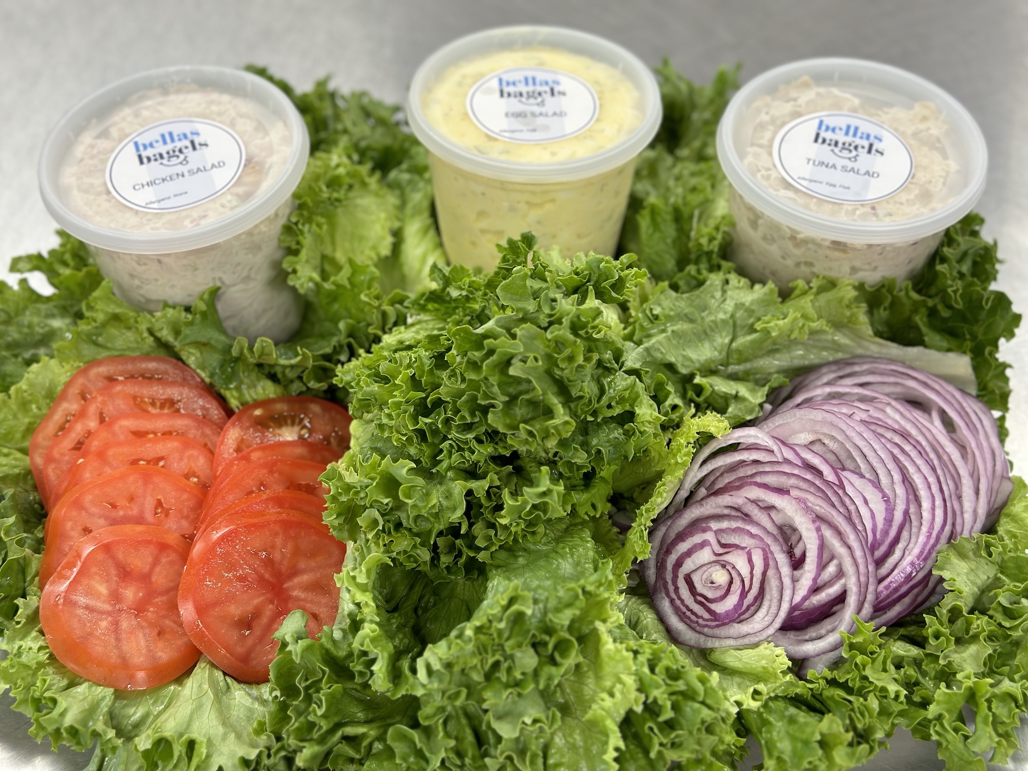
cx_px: 514
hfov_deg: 39.7
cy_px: 386
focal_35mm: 48
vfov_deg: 30.3
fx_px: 1425
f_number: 1.78
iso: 80
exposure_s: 1/60
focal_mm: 6.86
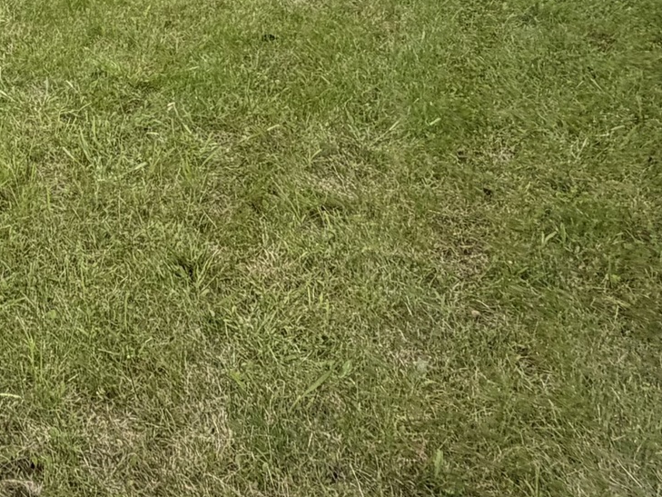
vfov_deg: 21.7
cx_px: -193
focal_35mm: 59
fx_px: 1129
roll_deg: +0.0
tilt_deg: -7.9
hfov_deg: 27.5
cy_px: -198
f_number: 2.2
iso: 40
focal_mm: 2.22
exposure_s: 1/770
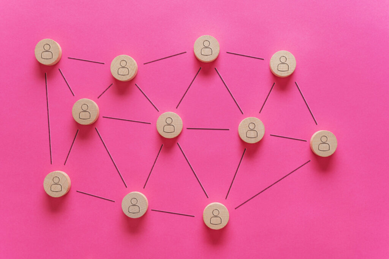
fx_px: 756
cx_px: 194
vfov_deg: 19.4
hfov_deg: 28.9
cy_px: 130
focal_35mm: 70
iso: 100
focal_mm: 70
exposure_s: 1/160
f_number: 8
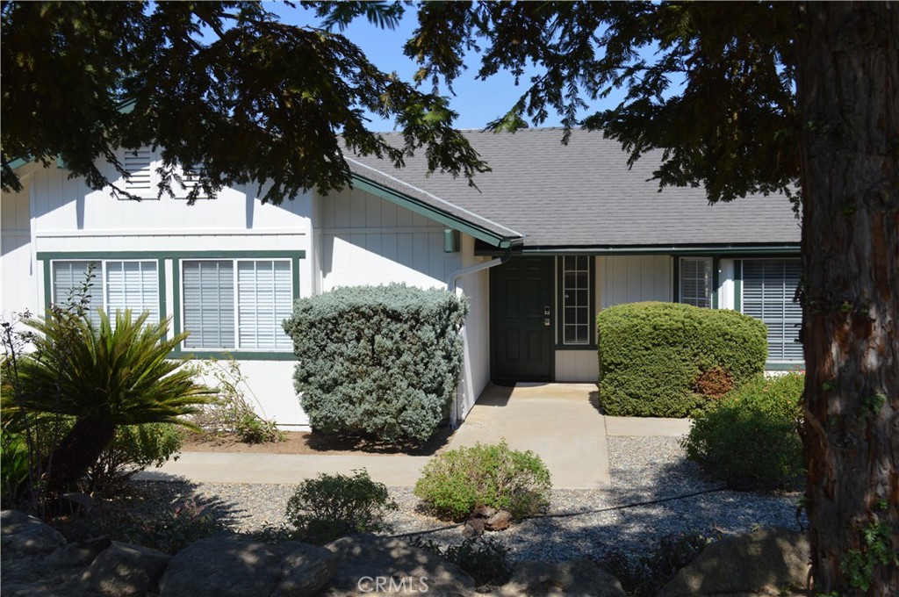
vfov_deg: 34.1
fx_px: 973
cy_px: 298
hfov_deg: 49.6
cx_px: 450
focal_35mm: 39
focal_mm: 26
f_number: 8
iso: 100
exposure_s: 1/250
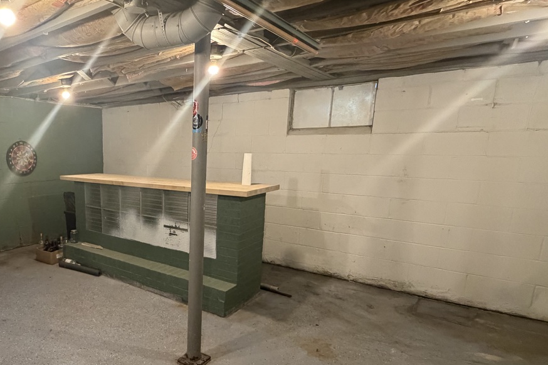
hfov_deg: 69.2
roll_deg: +0.2
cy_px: 218
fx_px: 365
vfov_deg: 52.8
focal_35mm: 24
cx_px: 141
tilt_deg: -11.1
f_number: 2.2
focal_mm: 2.22
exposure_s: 1/60
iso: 640
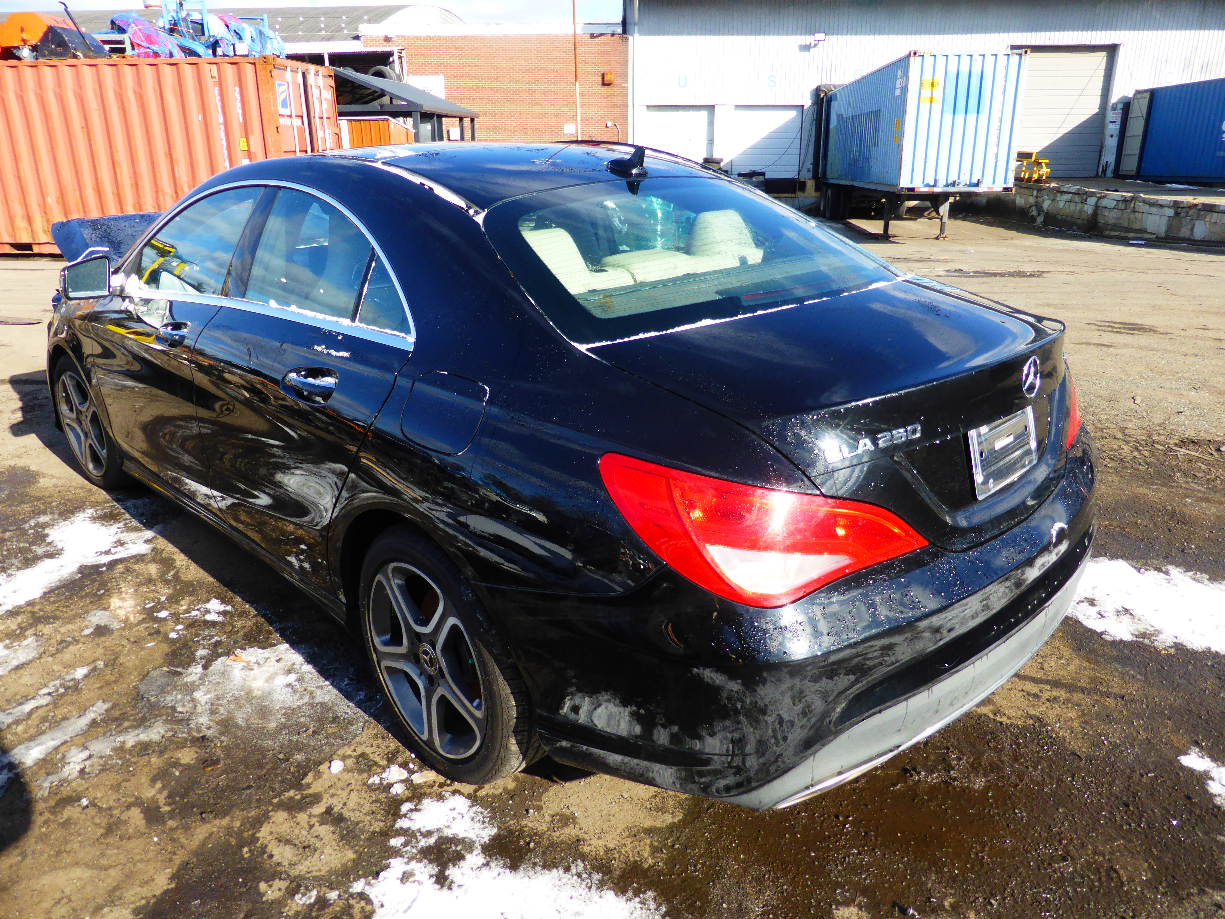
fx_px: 849
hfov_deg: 71.6
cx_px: 612
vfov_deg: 56.8
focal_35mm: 24
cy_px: 460
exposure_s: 1/500
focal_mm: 4.3
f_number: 3.3
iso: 100
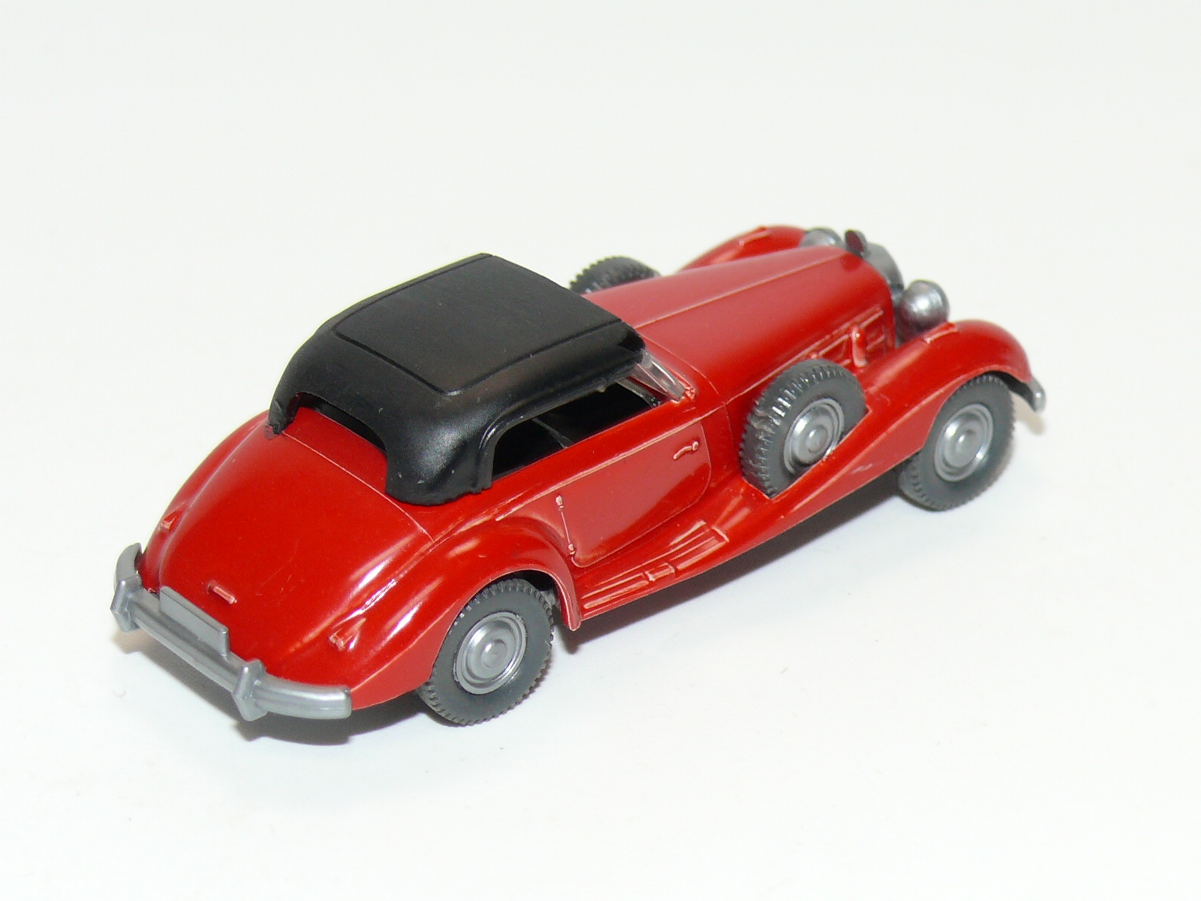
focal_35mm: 134
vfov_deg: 11.1
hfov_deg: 14.7
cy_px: 450
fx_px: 4649
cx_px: 600
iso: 100
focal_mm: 15.9
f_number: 4
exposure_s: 1/30
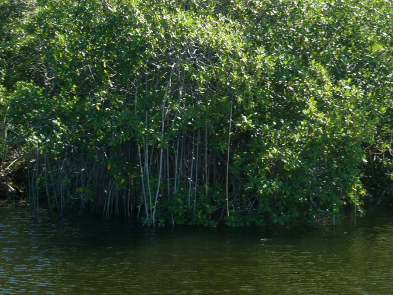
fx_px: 795
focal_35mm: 70
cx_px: 196
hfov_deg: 27.8
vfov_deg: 21.0
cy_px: 148
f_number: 4
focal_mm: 11.6
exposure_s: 1/160
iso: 50
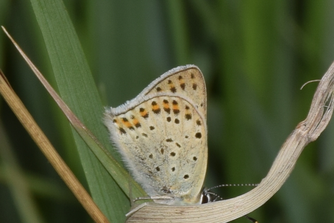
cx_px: 167
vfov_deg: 6.5
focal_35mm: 210
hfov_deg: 9.8
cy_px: 112
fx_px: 1948
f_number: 11
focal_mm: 140
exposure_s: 1/160
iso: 100
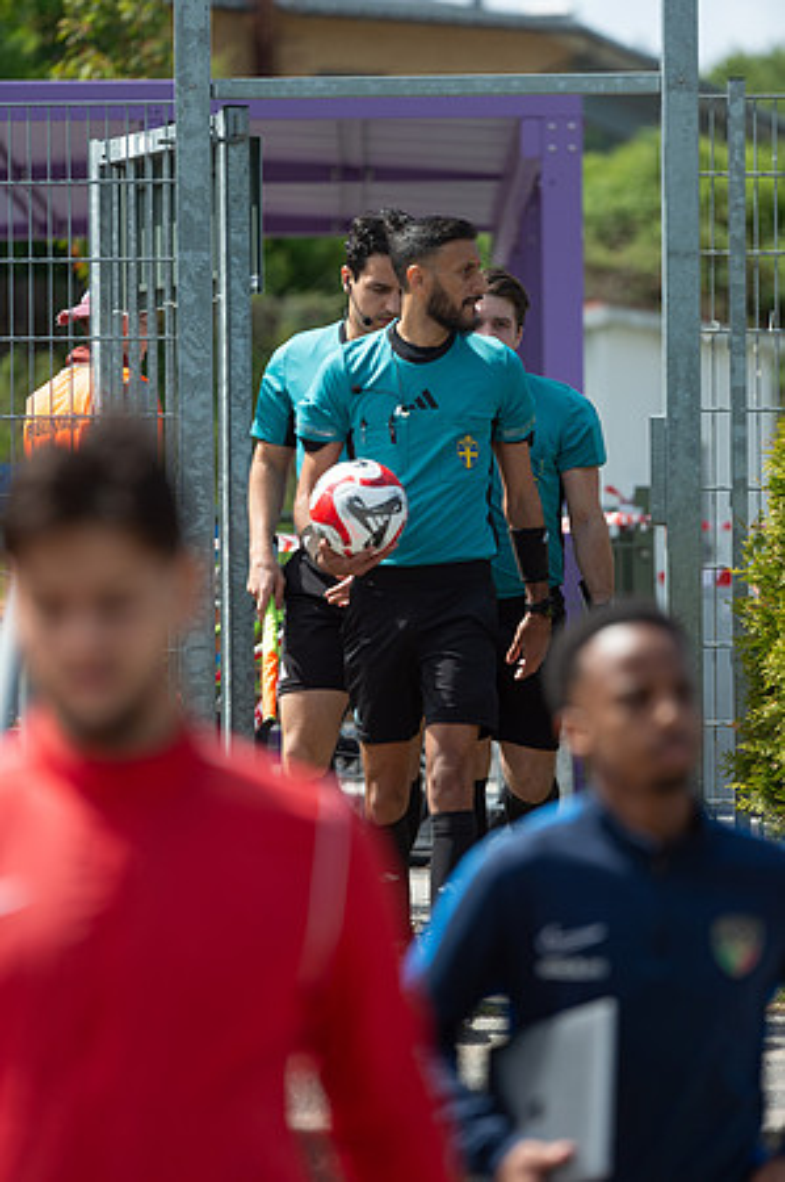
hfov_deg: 6.9
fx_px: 6556
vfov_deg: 10.3
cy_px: 591
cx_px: 392
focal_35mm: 200
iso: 125
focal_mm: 200
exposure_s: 1/1600
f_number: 4
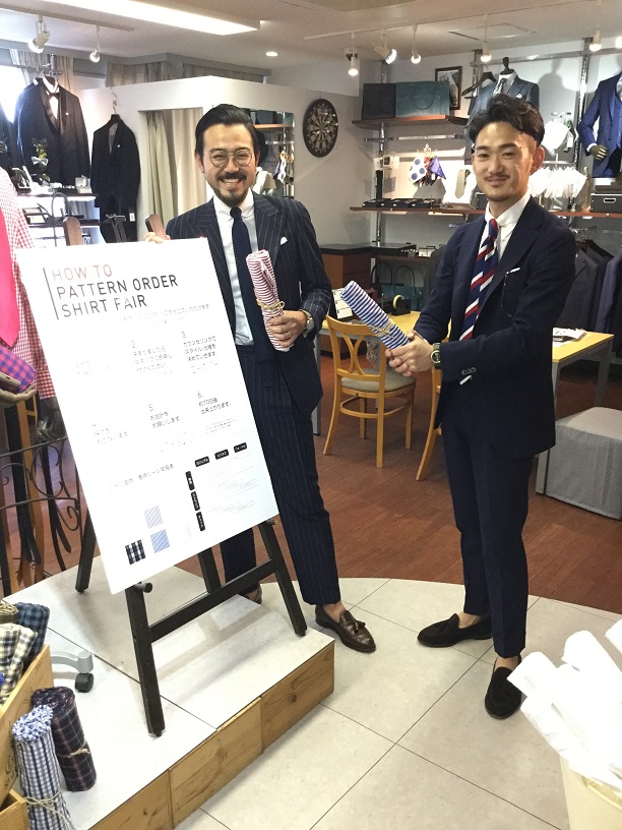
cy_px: 415
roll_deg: +0.1
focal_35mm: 31
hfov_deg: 45.4
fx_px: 743
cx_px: 311
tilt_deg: -18.5
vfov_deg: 58.4
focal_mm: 3.3
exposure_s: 1/30
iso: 200
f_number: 2.4
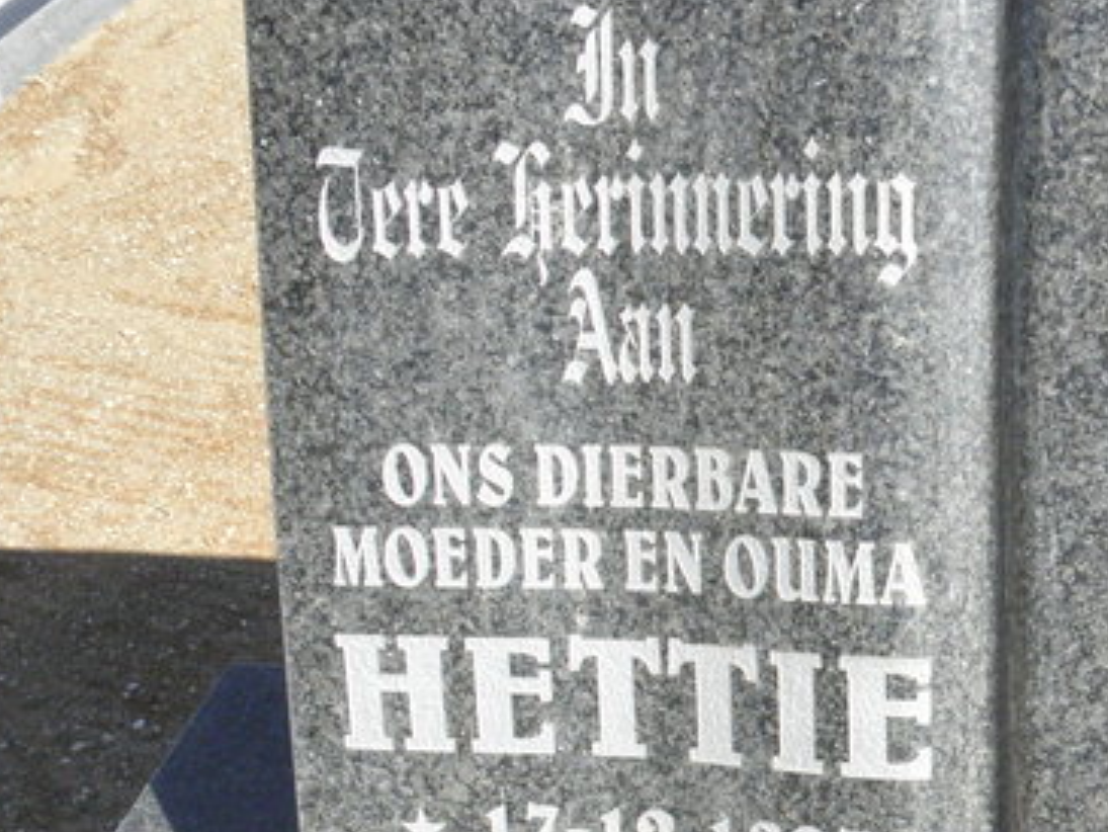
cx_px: 877
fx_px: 1825
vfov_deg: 25.2
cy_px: 683
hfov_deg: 32.9
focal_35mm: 57
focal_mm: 4.6
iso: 200
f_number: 6.3
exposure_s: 1/500
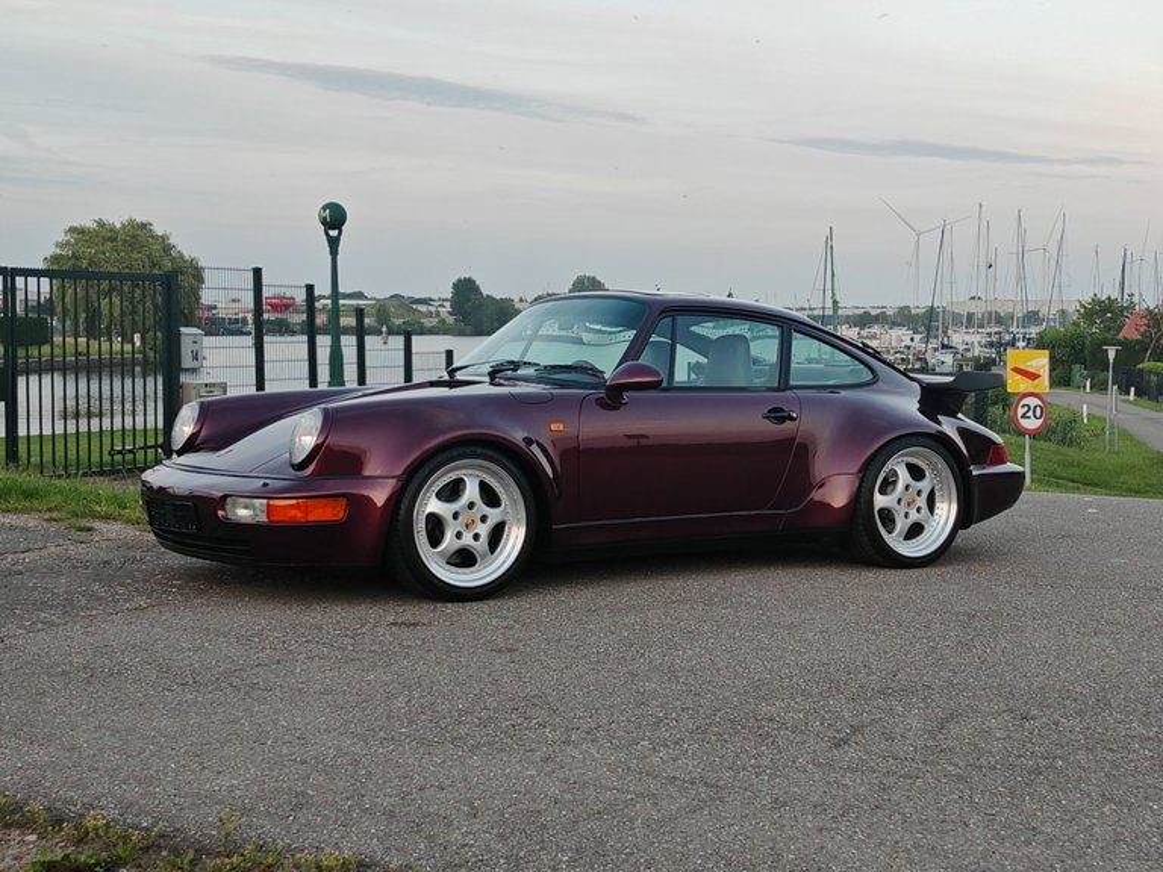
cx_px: 582
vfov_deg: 28.0
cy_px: 436
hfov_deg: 36.8
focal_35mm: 52
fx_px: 1747
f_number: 1.6
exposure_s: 1/100
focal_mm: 5.4
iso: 50
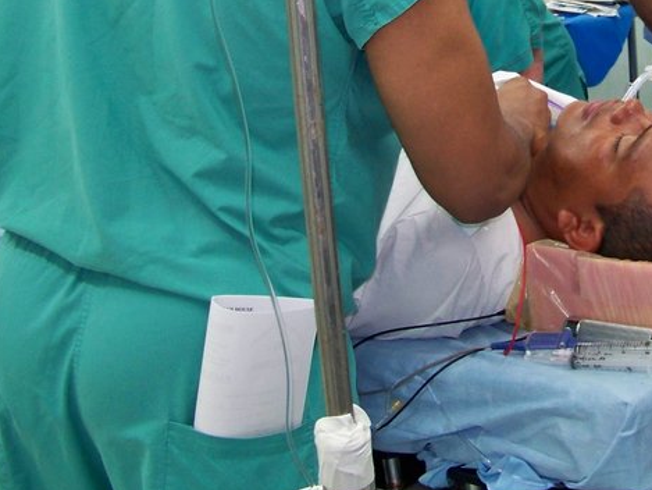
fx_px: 1356
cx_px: 570
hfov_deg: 26.3
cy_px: 17
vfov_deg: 19.9
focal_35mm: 72
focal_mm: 5.85
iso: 200
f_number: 2.8
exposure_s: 1/30
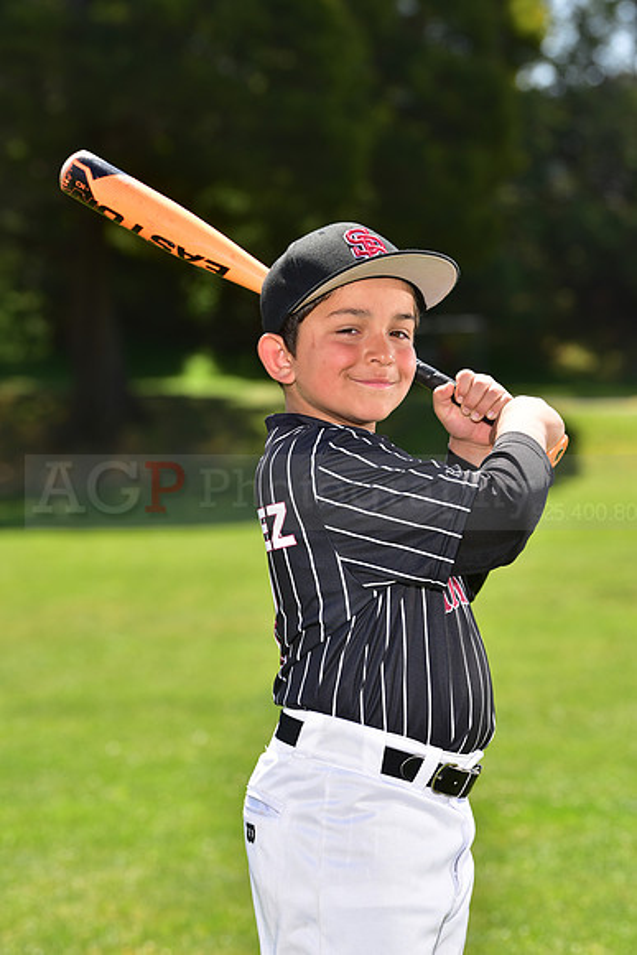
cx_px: 318
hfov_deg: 10.2
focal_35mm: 135
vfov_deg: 15.2
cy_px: 478
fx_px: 3581
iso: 100
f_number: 5.6
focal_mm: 135
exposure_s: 1/250
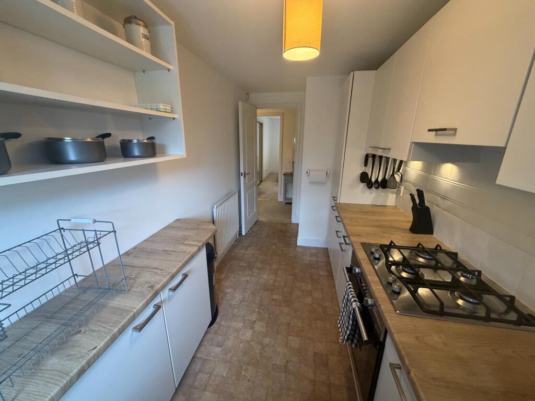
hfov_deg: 102.1
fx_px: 216
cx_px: 268
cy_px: 200
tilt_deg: -16.7
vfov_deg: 85.7
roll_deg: -0.3
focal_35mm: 14
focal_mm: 2.22
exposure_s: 1/50
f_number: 2.2
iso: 250
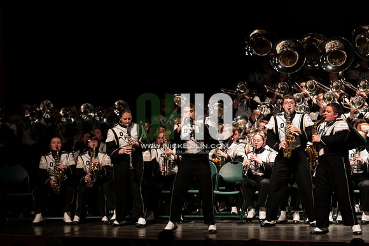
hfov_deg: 10.3
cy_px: 123
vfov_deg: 6.9
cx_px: 184
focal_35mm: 200
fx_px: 2049
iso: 2500
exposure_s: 1/500
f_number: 2.8
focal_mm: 200
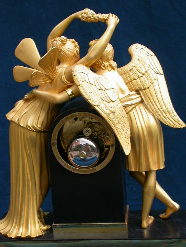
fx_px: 566
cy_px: 124
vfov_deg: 24.7
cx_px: 93
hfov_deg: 18.7
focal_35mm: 79
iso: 100
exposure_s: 1/208
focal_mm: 16.4
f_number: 6.3
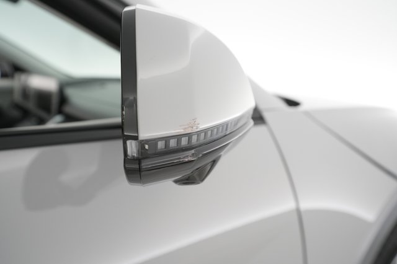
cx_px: 198
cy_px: 132
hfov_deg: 65.5
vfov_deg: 46.4
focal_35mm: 28
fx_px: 309
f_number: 4.5
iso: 3200
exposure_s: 1/100
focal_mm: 28
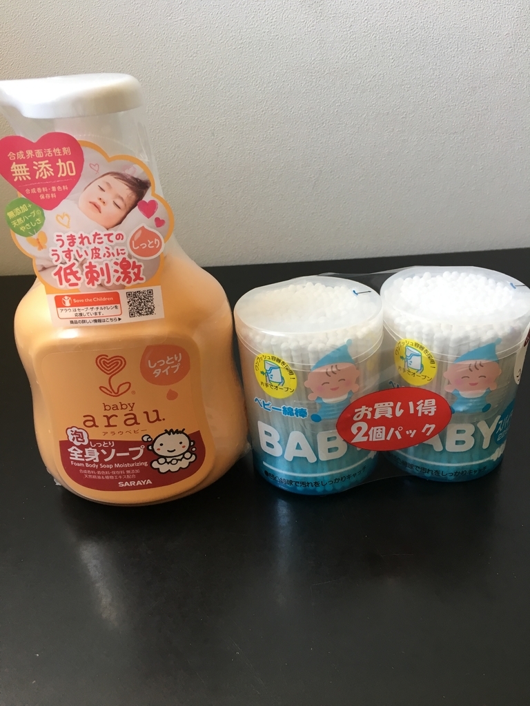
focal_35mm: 29
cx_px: 265
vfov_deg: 61.7
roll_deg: +3.5
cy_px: 353
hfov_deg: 48.2
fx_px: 592
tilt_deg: -30.1
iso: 64
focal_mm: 4.15
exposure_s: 1/30
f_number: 2.2
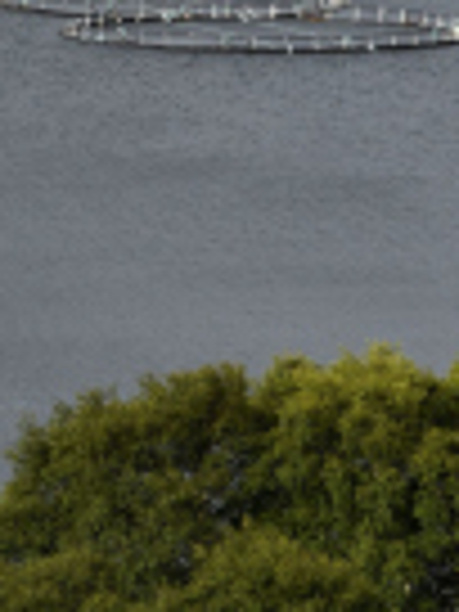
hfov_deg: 7.4
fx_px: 3501
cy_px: -421
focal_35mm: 198
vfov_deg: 9.6
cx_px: -234
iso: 50
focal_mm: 35
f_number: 8
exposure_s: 1/40
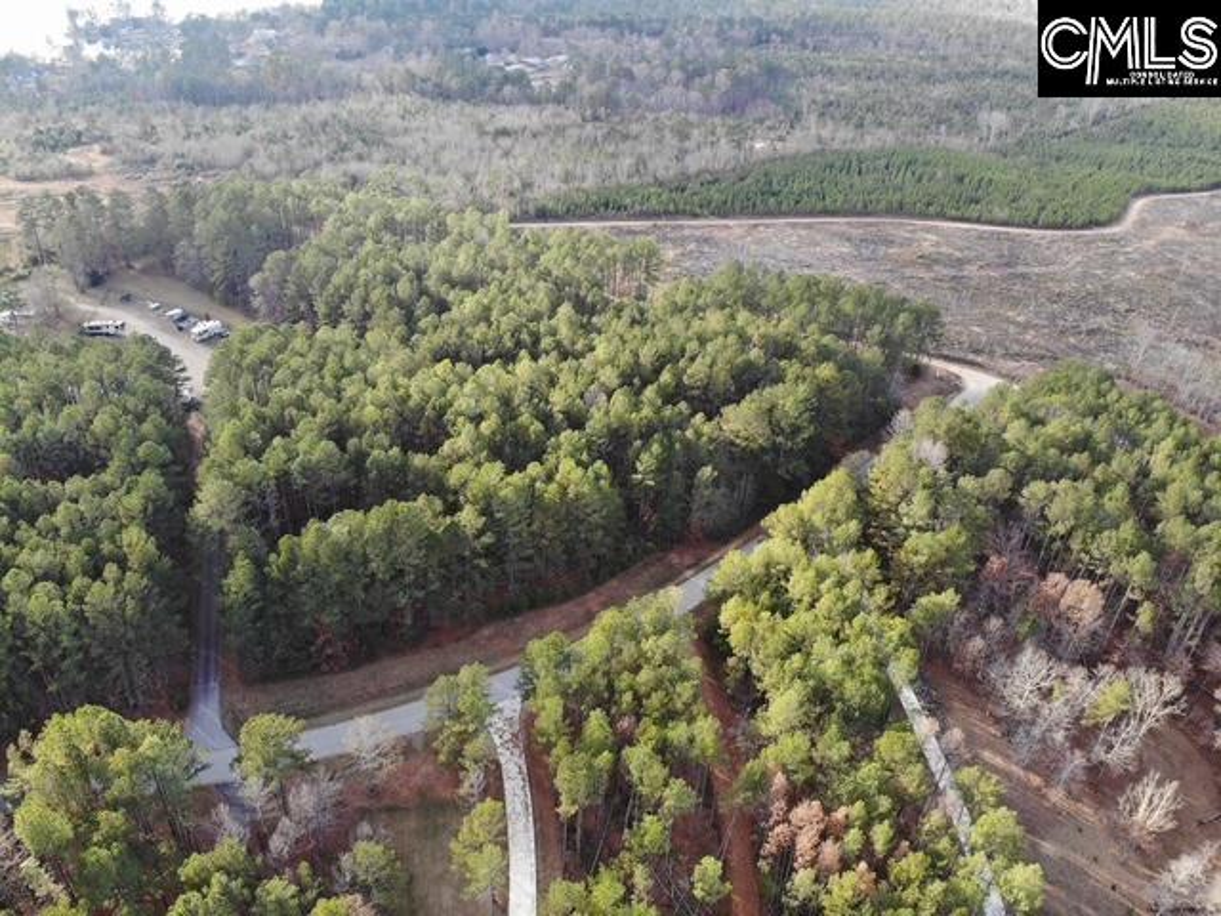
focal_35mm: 24
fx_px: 847
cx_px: 610
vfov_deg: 56.8
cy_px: 458
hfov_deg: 71.6
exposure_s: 1/112
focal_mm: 4.5
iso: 100
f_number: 2.8
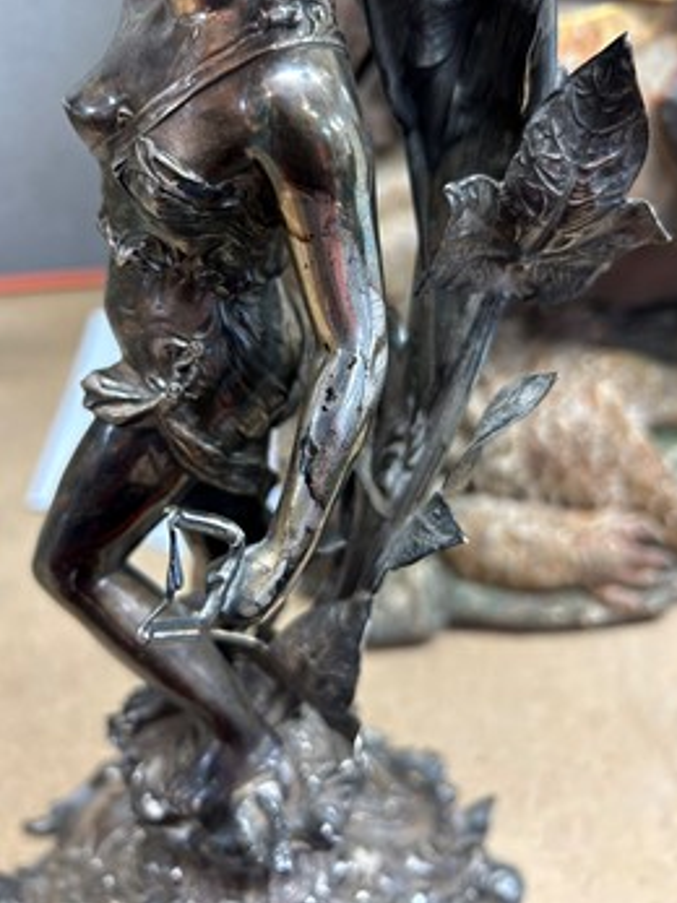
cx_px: 305
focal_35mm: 30
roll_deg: -0.5
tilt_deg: -35.3
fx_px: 783
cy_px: 385
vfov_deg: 59.7
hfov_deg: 46.7
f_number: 1.5
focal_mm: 5.7
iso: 125
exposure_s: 1/50
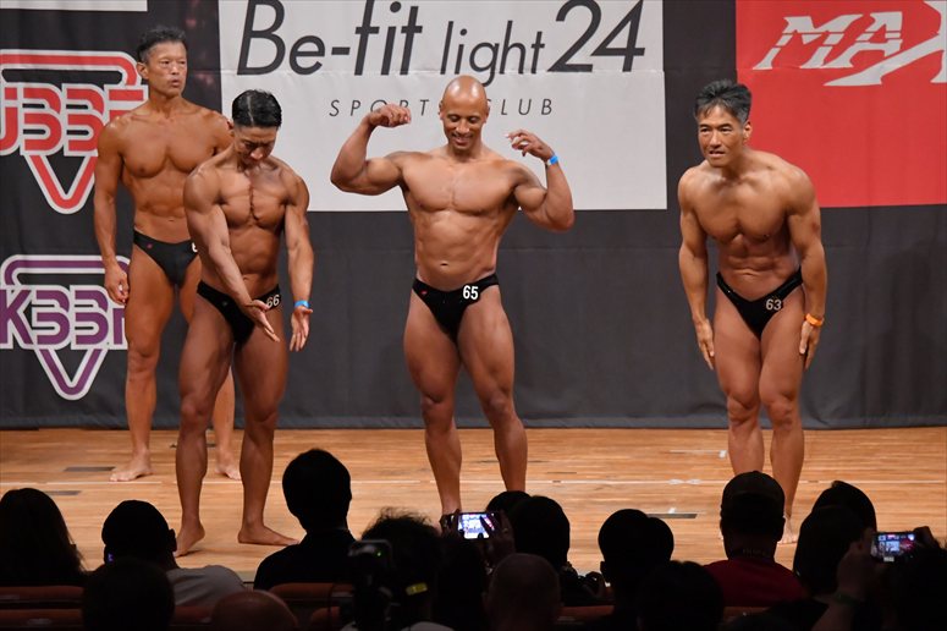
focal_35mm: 225
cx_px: 474
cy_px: 316
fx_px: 5916
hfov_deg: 9.2
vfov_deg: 6.1
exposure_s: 1/400
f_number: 5.6
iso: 7200
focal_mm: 150
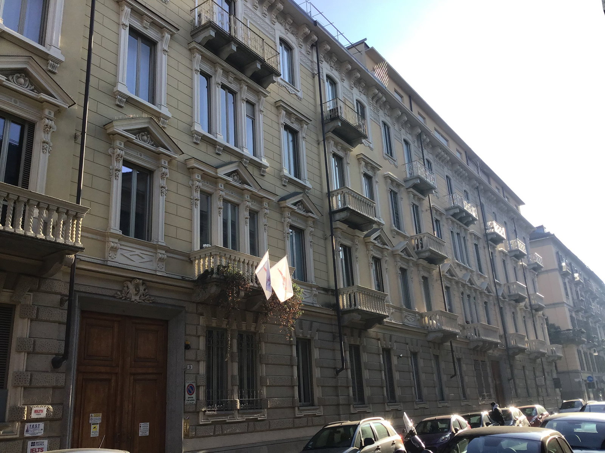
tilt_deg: +19.3
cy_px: 226
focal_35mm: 31
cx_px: 302
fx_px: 542
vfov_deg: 45.4
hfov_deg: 58.4
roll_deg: +3.5
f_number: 2.4
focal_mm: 3.3
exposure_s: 1/497
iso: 25
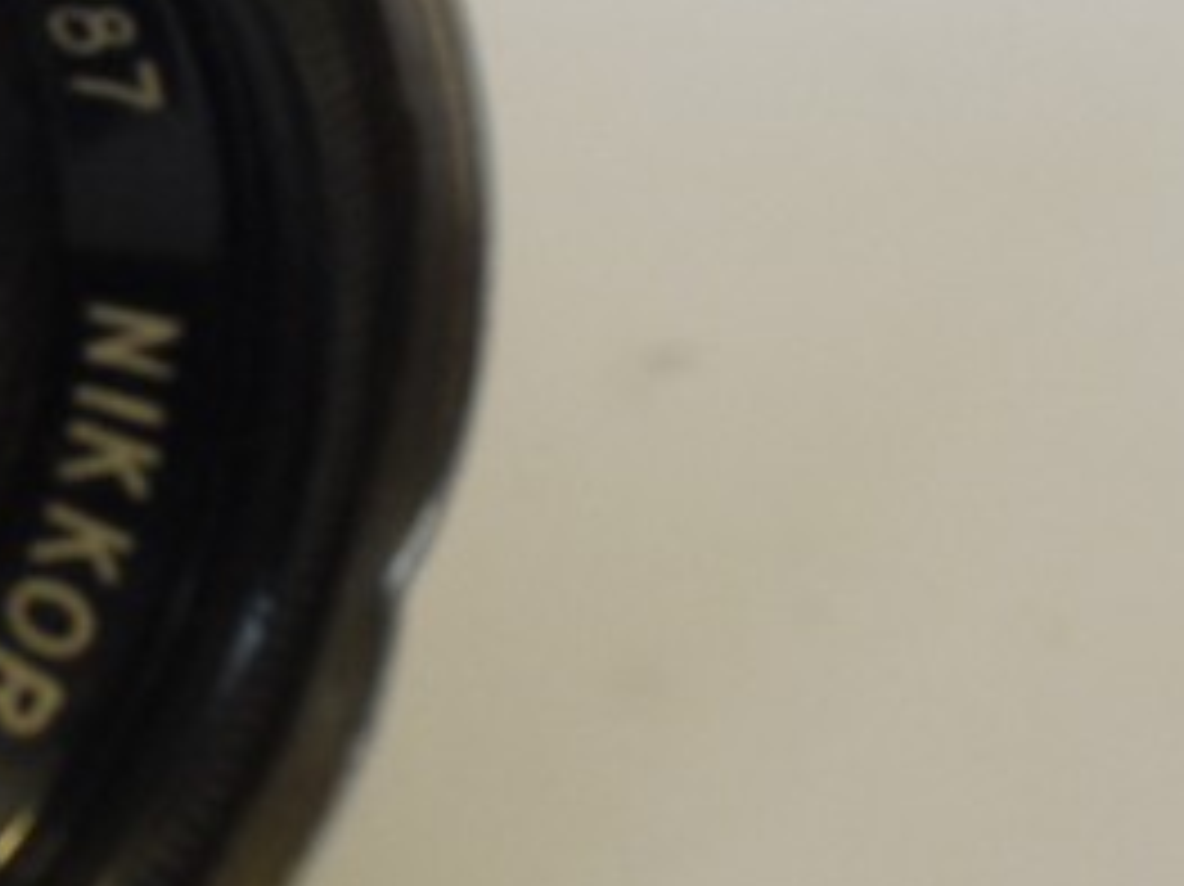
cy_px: 346
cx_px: -540
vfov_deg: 5.4
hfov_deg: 7.1
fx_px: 9368
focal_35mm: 274
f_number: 8
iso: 400
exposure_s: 1/30
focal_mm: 30
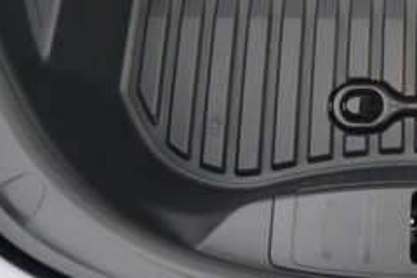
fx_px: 741
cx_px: 440
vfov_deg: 20.5
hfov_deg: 28.9
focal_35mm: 64
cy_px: -5
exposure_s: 1/160
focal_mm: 24
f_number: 2.8
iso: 12800
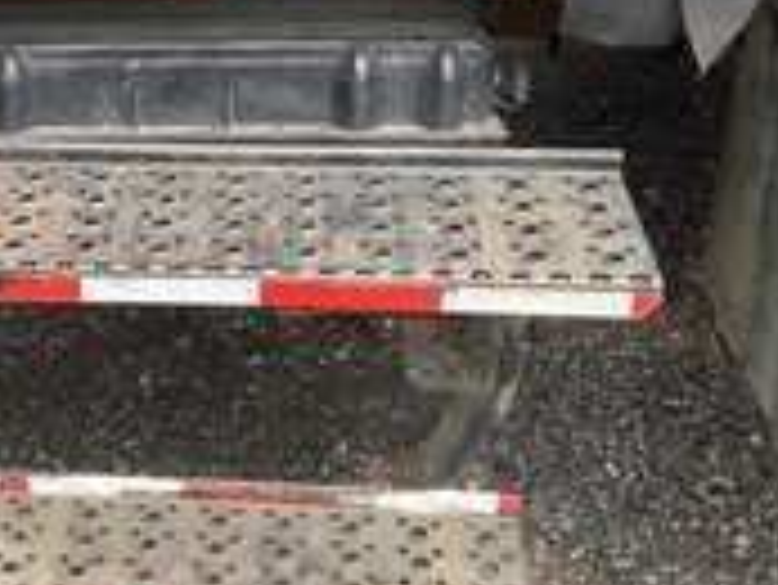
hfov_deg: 28.3
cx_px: 139
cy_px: 180
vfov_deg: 21.8
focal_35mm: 67
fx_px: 1507
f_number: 1.8
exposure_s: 1/241
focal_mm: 3
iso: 20
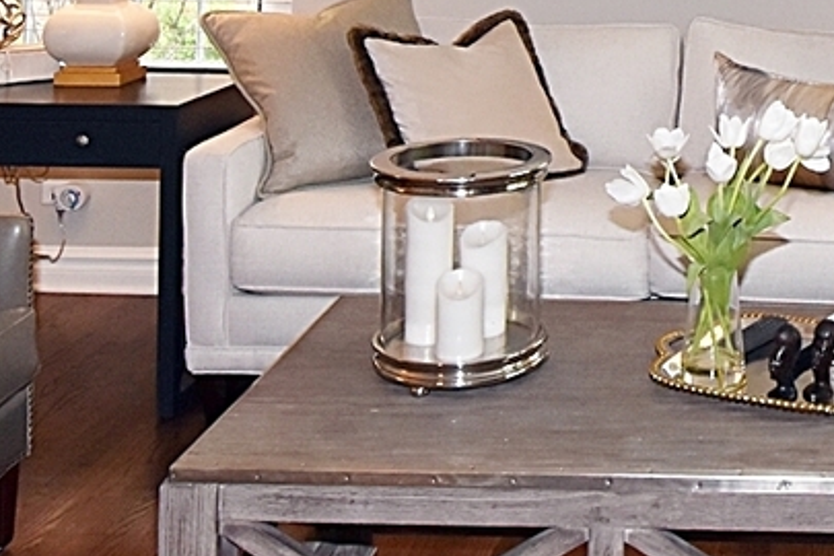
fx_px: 1390
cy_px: -157
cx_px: 778
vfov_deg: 20.7
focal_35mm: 60
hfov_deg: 31.5
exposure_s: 1/60
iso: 800
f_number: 4.5
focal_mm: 10
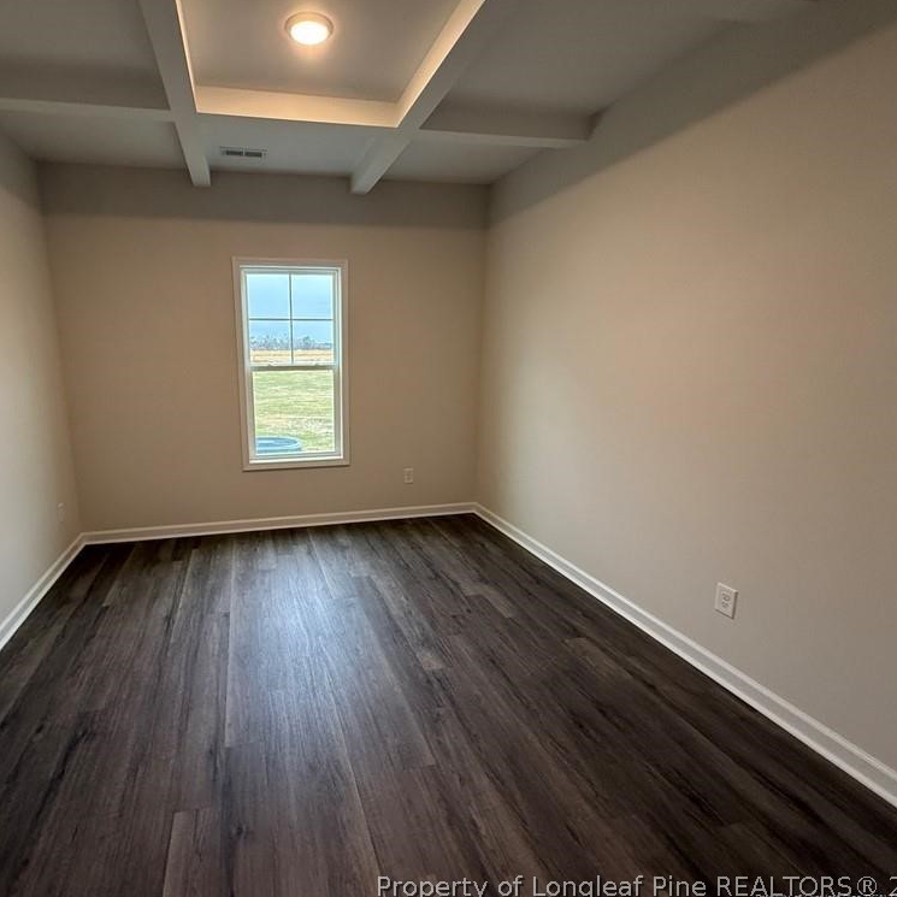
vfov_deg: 84.0
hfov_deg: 82.6
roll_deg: +1.6
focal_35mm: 17
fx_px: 498
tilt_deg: -13.1
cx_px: 346
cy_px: 444
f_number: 2.2
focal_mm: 2.22
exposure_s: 1/120
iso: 400
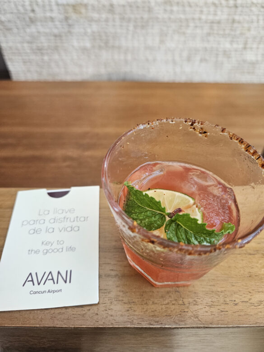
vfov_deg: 73.9
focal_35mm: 23
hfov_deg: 58.9
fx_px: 234
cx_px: 132
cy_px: 176
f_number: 1.8
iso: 250
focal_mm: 5.4
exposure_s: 1/170
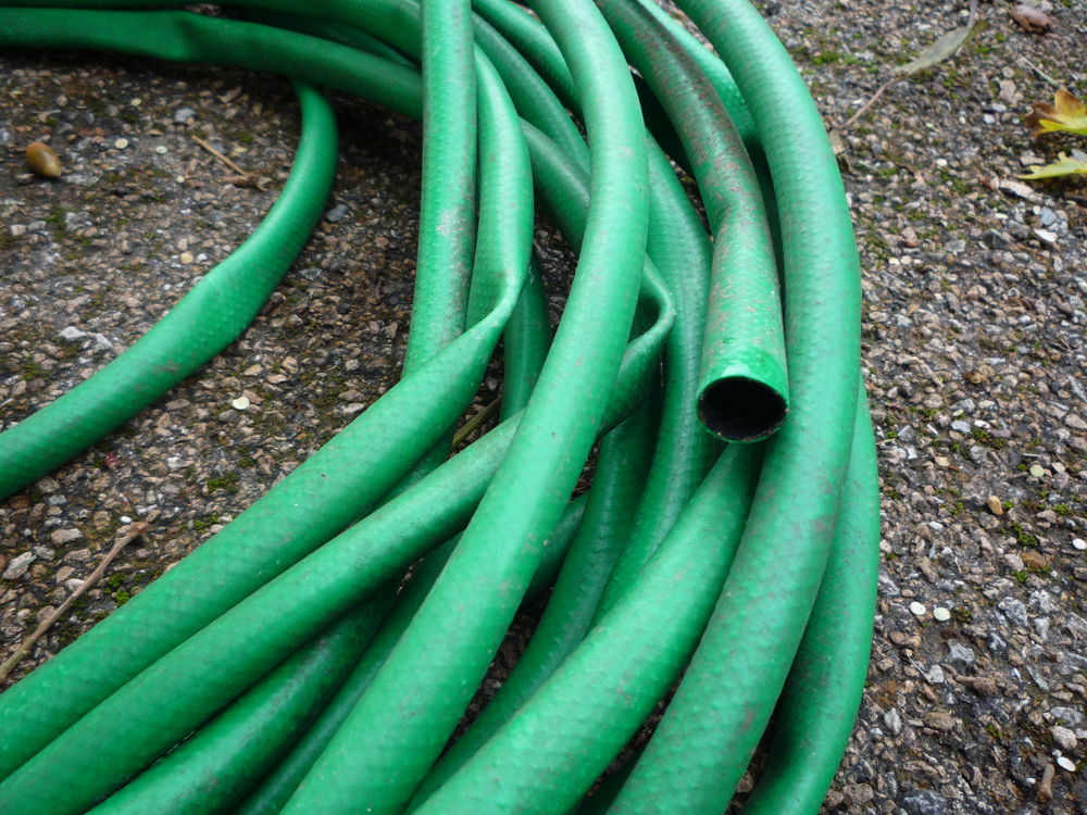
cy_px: 408
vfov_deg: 46.8
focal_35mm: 30
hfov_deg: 60.0
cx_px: 544
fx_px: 942
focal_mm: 5.2
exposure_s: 1/40
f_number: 3.3
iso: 100
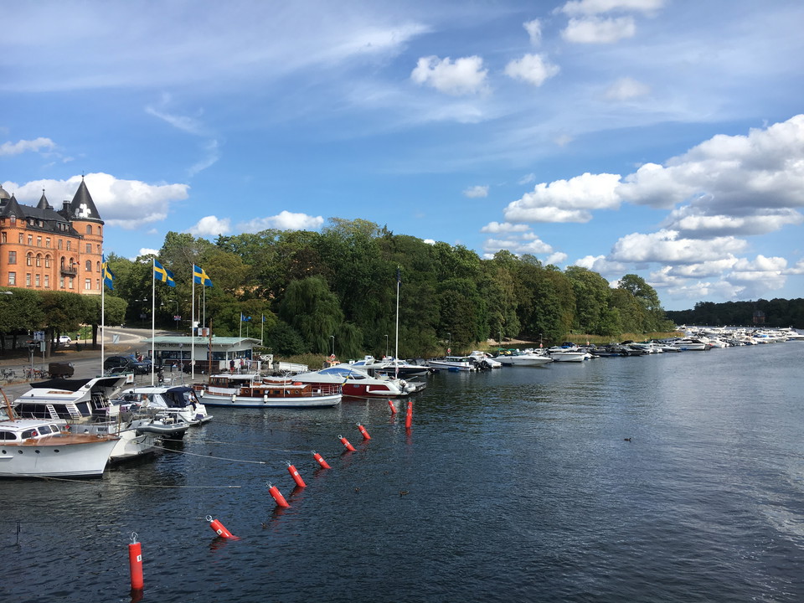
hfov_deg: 61.7
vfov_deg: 48.2
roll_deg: -1.5
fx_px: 674
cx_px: 402
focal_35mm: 29
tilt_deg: +1.3
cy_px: 302
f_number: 2.2
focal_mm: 4.15
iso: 25
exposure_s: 1/1570
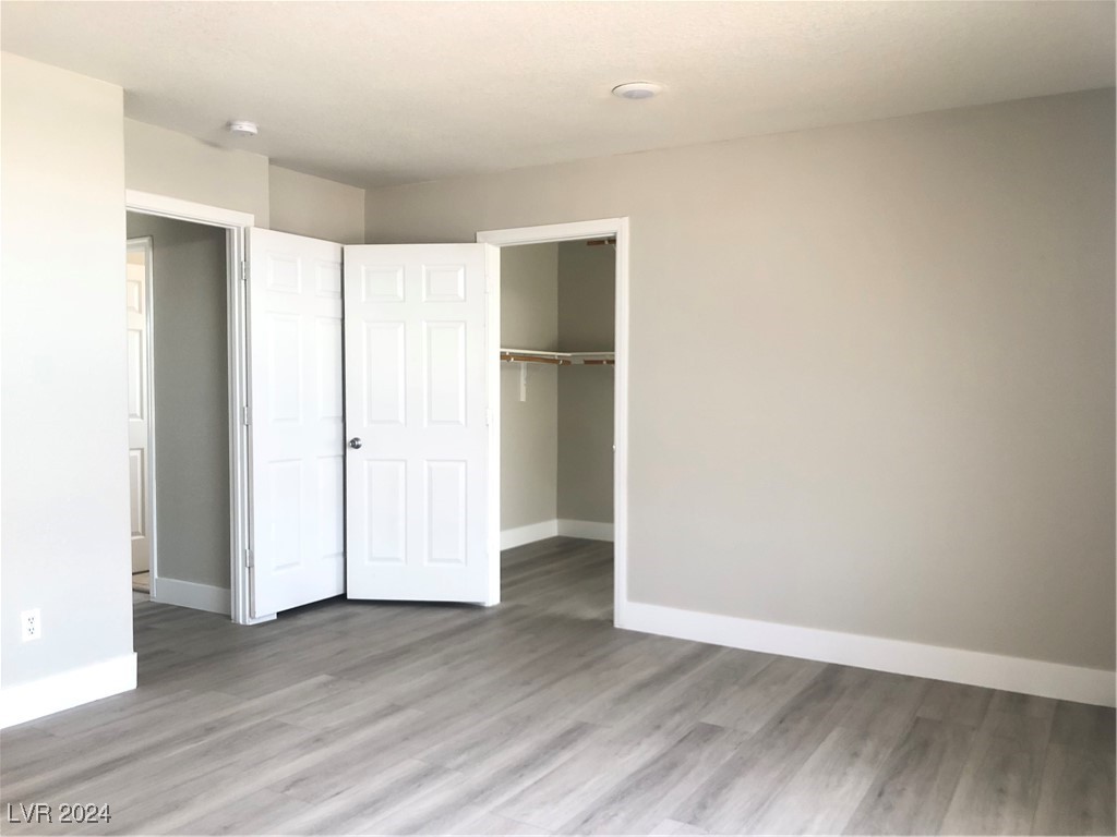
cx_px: 558
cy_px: 418
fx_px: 904
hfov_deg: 63.4
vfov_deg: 49.7
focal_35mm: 28
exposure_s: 1/20
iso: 32
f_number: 1.8
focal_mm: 4
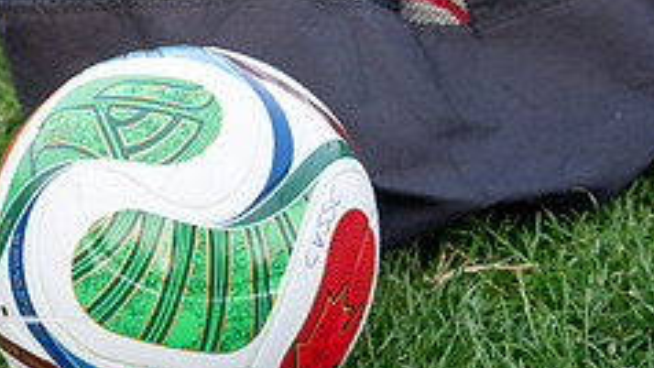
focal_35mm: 66
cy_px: -5
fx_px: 1145
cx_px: 317
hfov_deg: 31.9
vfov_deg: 17.8
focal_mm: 16
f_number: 2.8
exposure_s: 1/1250
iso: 1250
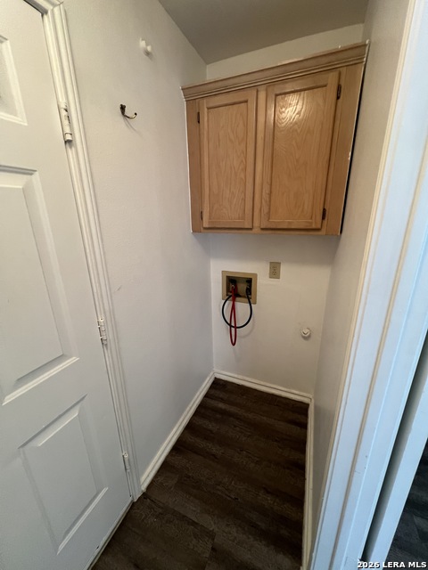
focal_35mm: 13
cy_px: 285
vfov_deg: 106.2
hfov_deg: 89.9
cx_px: 214
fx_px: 214
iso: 200
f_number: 1.8
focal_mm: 1.57
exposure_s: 1/60
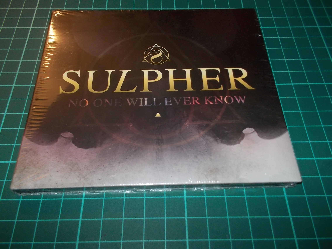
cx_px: 166
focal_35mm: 29
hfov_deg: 61.7
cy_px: 124
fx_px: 278
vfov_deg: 48.2
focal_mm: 4.1
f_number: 3.3
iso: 200
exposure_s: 1/30
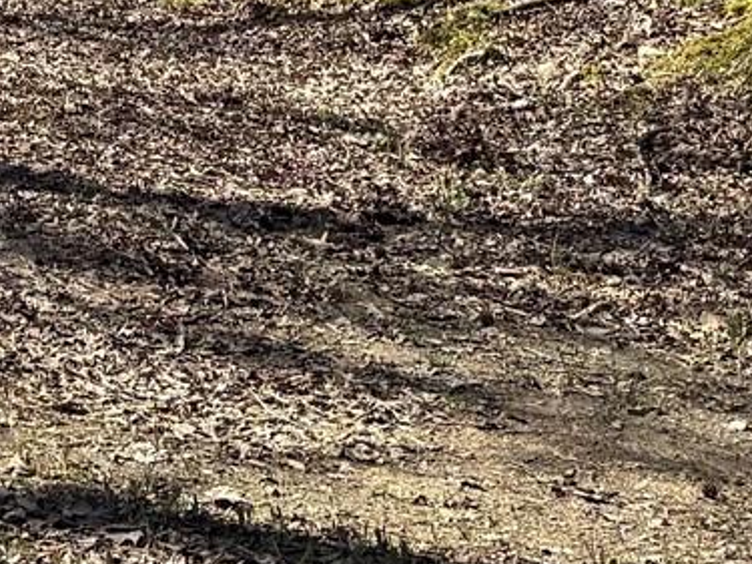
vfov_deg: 10.5
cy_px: -536
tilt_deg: +1.2
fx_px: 2845
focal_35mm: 131
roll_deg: -1.1
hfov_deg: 13.7
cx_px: -549
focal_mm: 6.76
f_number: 1.78
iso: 80
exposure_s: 1/2053
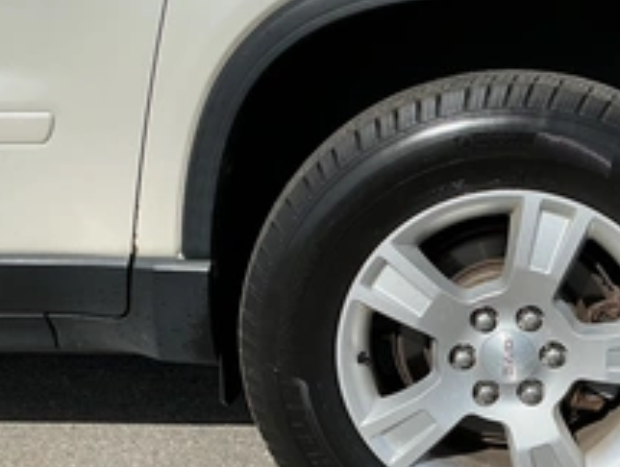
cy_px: 314
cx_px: 464
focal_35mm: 52
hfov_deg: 35.9
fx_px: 933
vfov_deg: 27.9
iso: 25
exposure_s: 1/2801
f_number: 1.8
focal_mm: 3
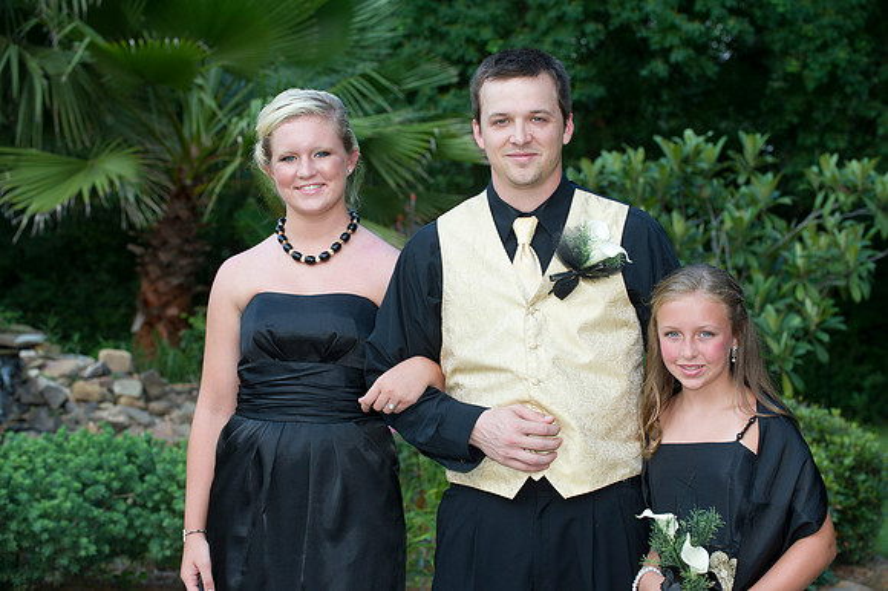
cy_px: 296
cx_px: 444
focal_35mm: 98
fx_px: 2416
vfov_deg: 13.9
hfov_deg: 20.8
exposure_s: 1/160
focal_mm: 98
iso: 800
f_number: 5.6
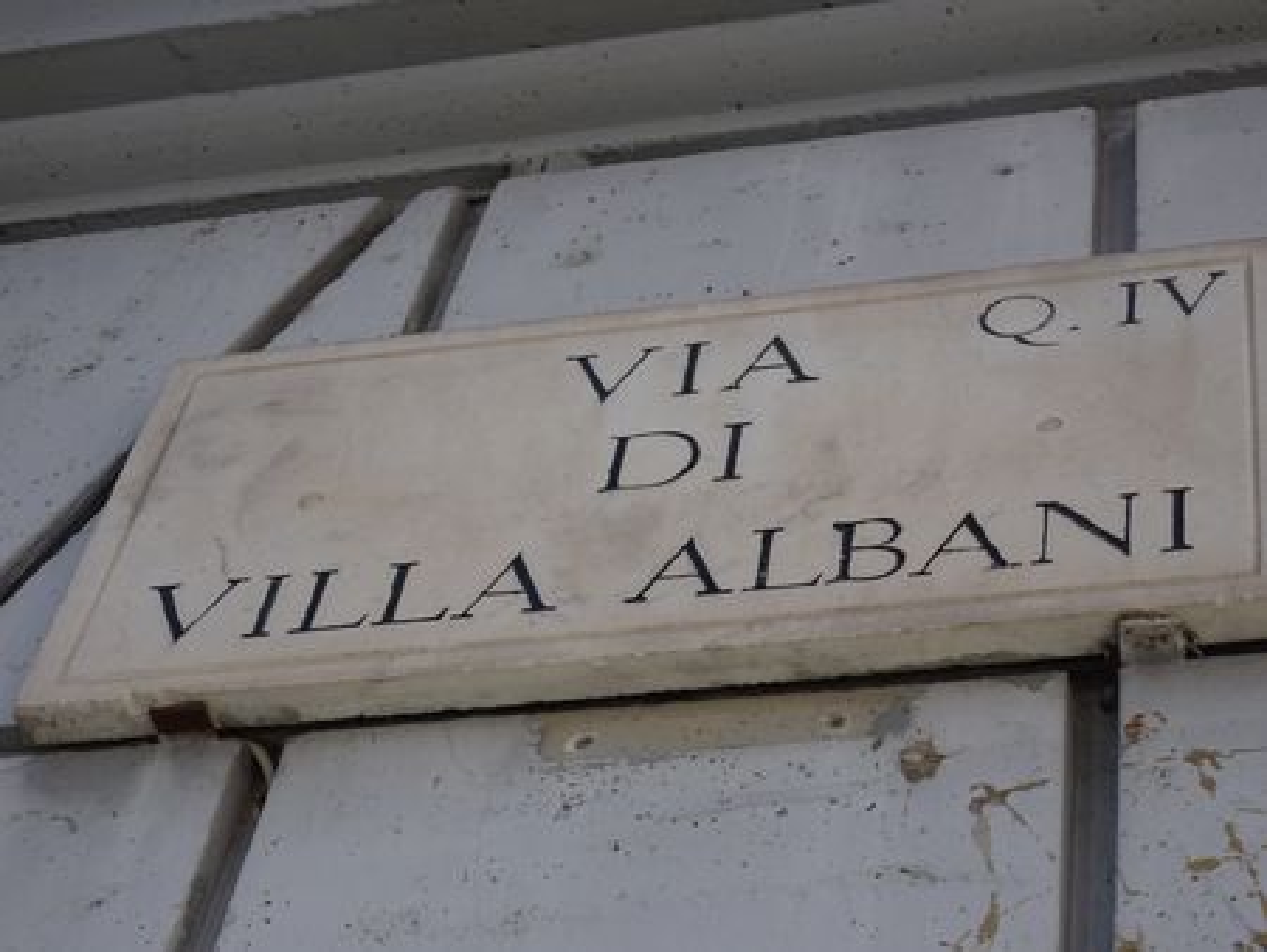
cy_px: 476
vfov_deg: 17.8
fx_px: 3040
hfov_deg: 23.5
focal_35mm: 83
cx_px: 634
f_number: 5
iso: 80
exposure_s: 1/200
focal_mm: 14.12
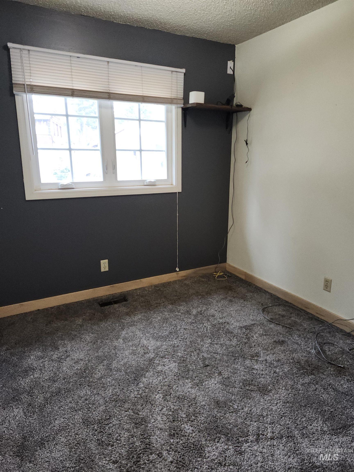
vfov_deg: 73.9
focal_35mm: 23
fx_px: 314
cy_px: 236
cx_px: 177
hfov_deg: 58.9
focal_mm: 5.54
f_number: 1.8
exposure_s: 1/120
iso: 500
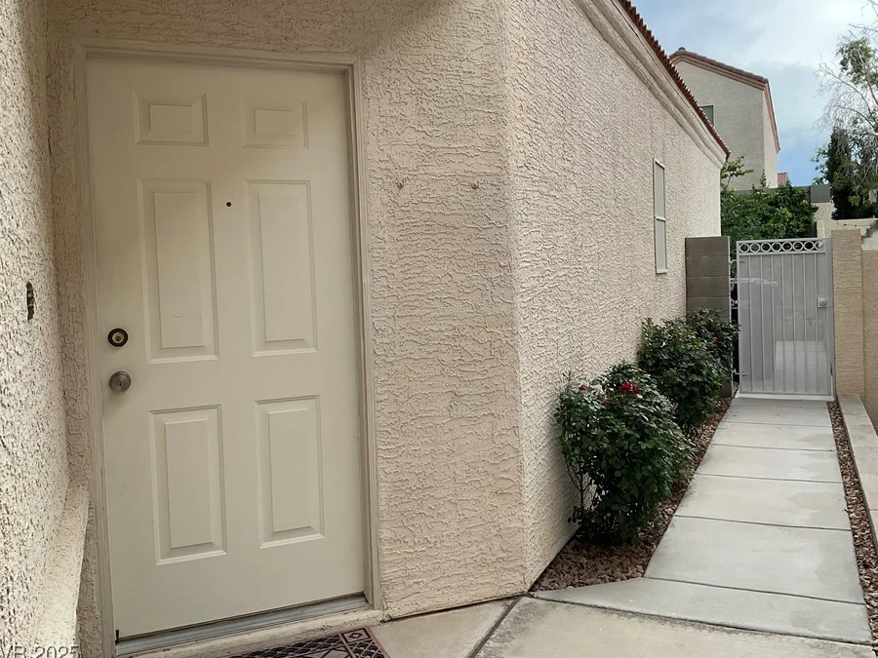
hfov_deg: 55.3
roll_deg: +1.8
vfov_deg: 42.9
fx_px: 837
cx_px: 480
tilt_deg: -2.1
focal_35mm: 33
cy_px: 300
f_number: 1.8
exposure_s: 1/370
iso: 16
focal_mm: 3
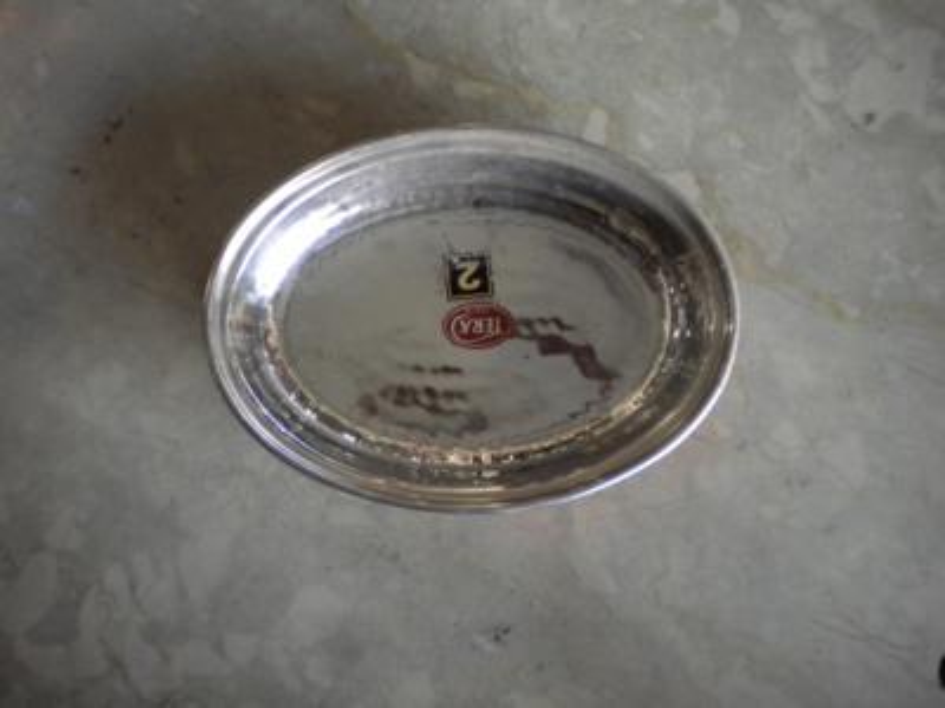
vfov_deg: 40.7
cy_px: 354
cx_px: 472
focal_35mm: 35
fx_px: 955
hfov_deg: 52.6
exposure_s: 1/41
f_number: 3.1
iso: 400
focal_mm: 6.3
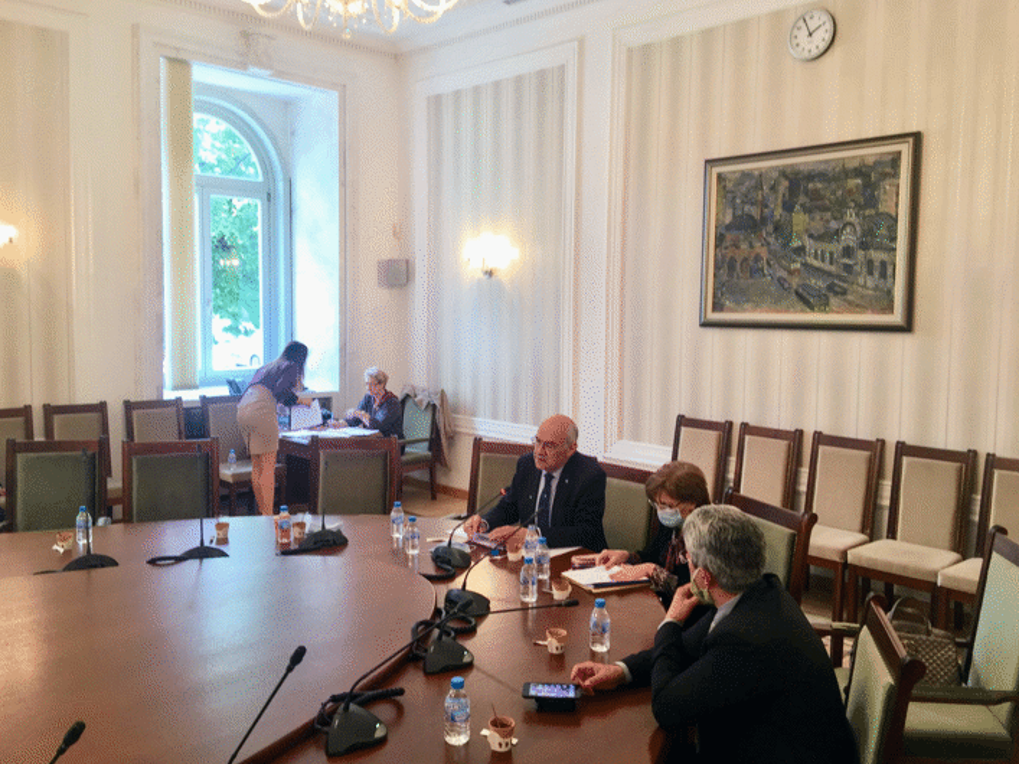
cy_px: 373
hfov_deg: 60.0
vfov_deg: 46.8
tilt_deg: -3.1
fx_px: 883
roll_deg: -2.4
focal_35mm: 30
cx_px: 512
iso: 32
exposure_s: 1/33
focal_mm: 4.15
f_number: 2.2
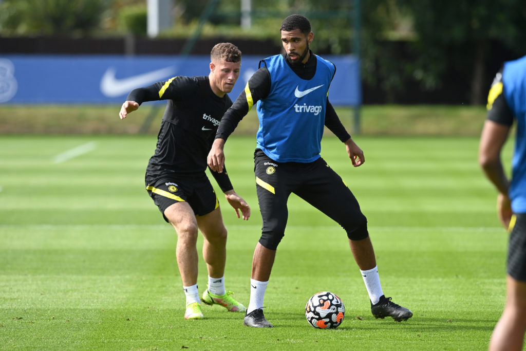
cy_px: 176
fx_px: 5845
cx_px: 263
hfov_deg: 5.2
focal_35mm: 400
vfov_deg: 3.4
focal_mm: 400
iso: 500
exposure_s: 1/1600
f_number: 5
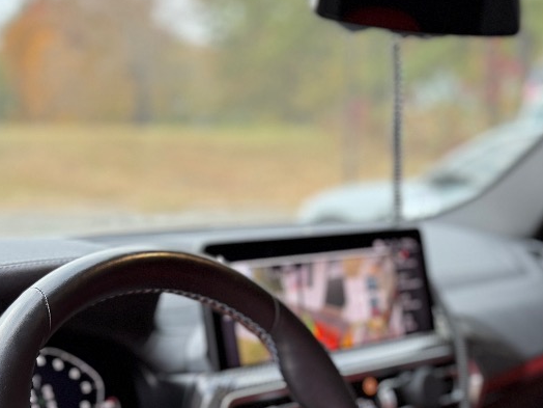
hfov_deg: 29.3
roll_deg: +0.3
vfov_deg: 21.6
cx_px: 326
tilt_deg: -12.6
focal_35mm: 66
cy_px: 389
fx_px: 1035
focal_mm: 6.76
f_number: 1.78
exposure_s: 1/121
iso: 200
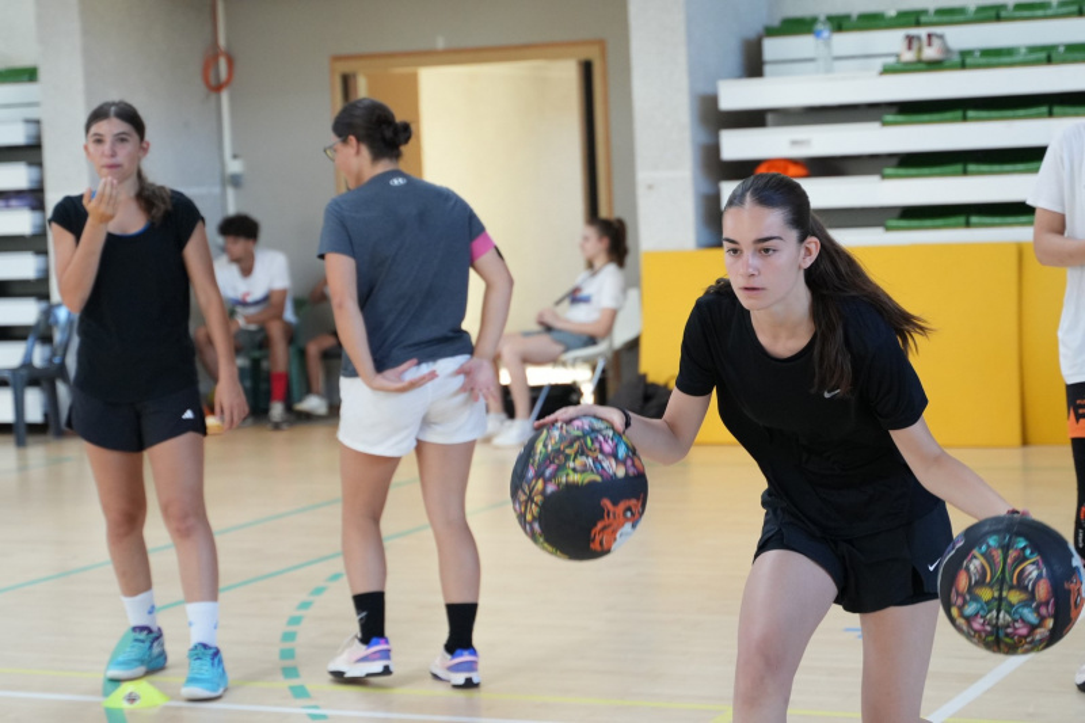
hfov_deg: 24.6
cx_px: 542
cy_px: 362
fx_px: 2486
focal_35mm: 82
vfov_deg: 16.5
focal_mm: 55
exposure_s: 1/400
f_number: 2.8
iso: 2000
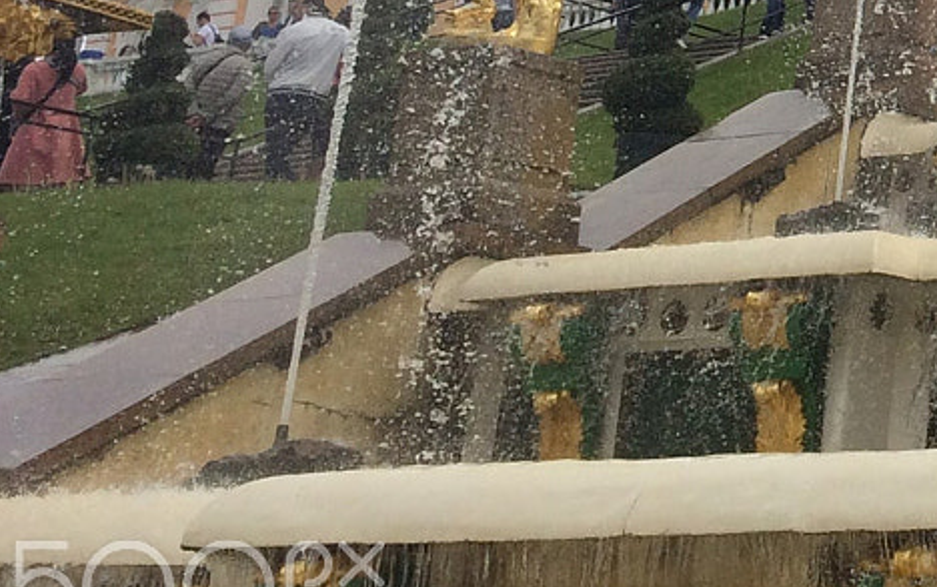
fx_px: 2683
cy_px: -353
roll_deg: -1.3
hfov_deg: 17.4
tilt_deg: +22.8
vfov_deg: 11.8
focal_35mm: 105
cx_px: 1490
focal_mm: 4.15
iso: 32
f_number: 2.2
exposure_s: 1/2564
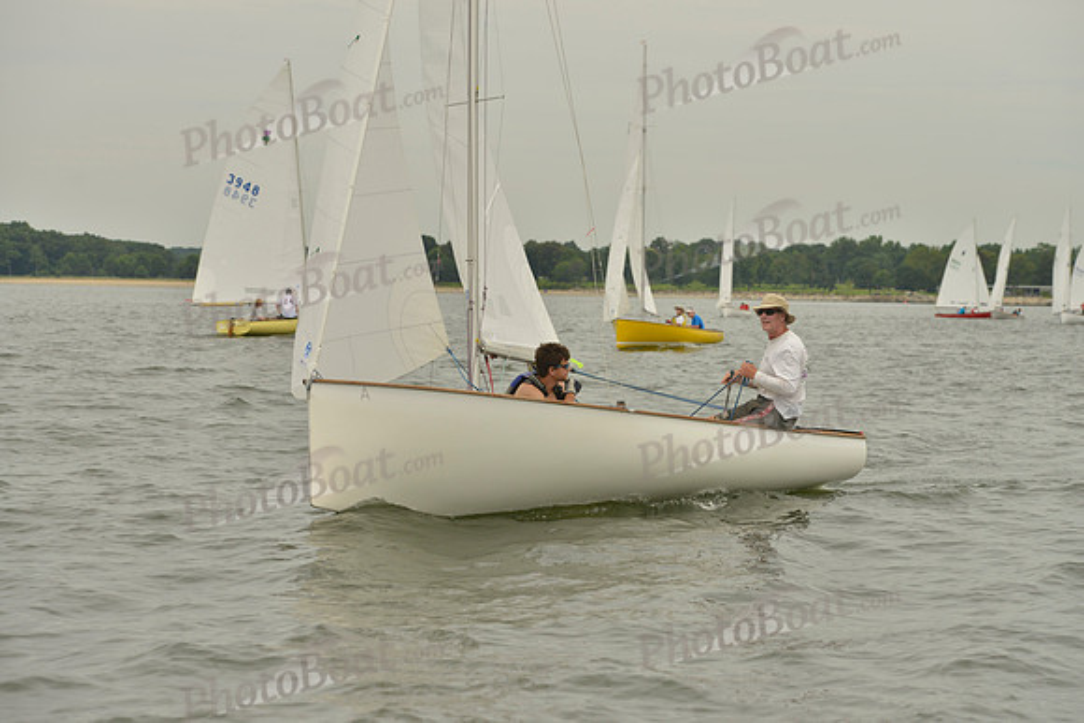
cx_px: 542
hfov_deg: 23.6
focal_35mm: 86
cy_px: 362
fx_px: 2590
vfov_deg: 15.9
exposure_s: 1/2500
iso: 400
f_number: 6.3
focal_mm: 86
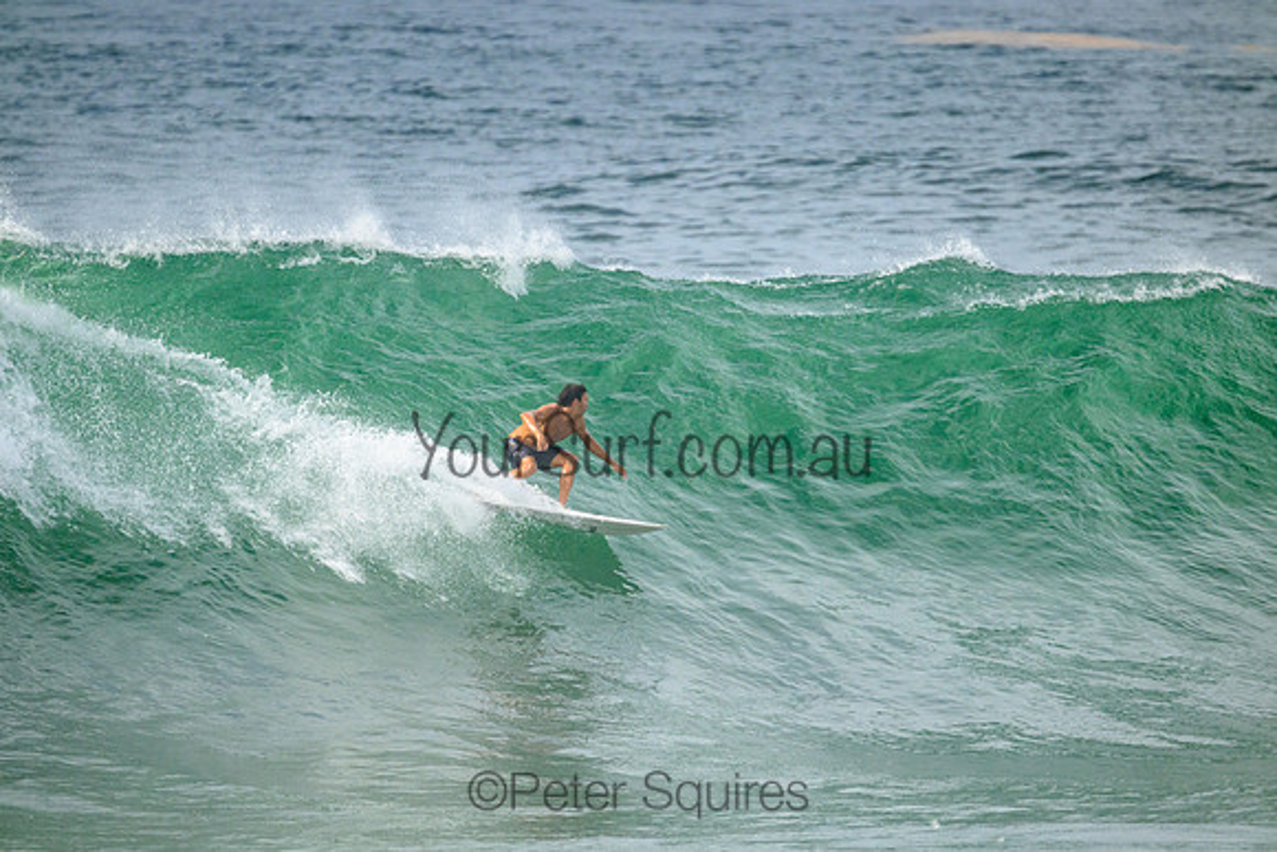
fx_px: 23061
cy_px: 426
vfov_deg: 2.1
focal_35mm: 650
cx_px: 638
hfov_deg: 3.2
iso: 1100
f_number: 11
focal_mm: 650
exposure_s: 1/2500
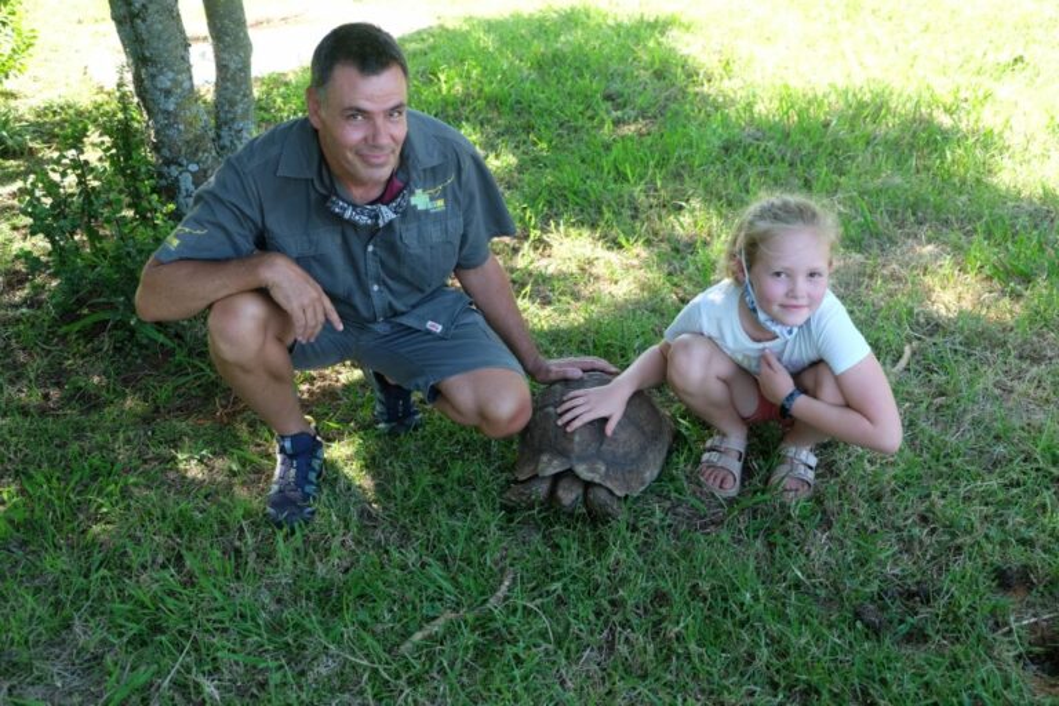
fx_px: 1030
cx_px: 530
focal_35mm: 35
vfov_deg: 37.9
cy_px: 353
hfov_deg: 54.4
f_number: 3.2
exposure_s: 1/125
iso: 200
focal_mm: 23.3
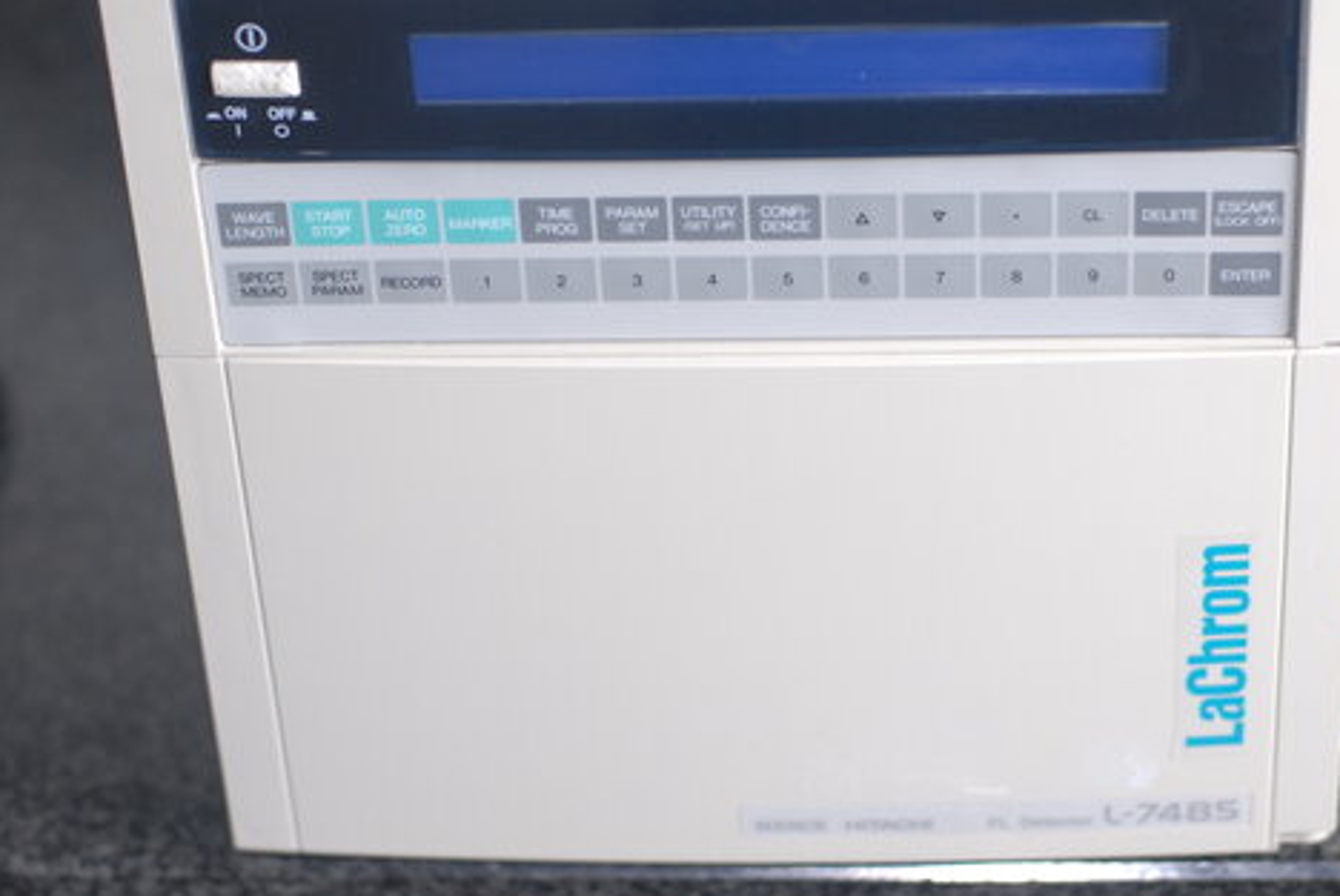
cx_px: 822
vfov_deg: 14.7
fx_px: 3465
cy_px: 369
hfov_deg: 21.8
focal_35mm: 93
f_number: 3.2
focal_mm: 50
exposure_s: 1/200
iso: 400
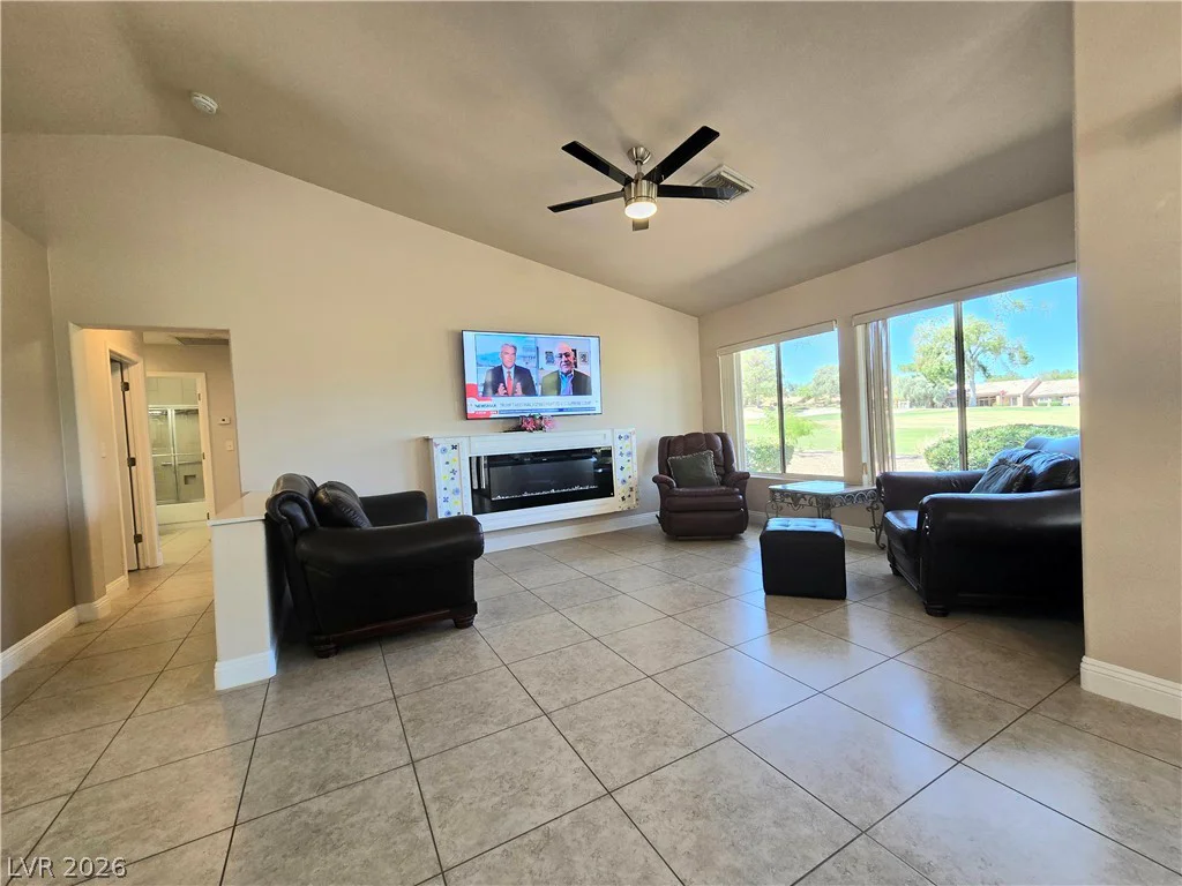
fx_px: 444
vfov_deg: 89.9
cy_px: 443
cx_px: 591
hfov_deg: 106.2
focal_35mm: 13
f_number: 2.2
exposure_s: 1/60.2
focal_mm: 2.2
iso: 64
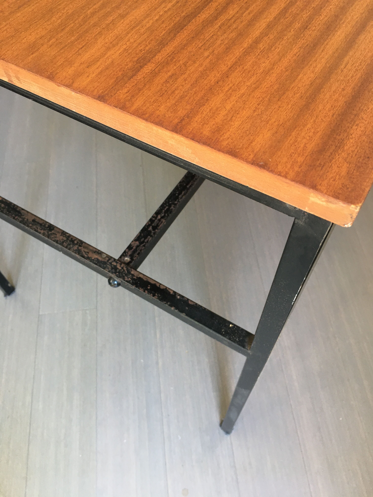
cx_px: 186
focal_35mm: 29
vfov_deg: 61.7
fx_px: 417
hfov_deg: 48.2
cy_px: 248
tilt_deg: -59.7
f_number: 2.2
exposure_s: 1/33
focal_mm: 4.15
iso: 125
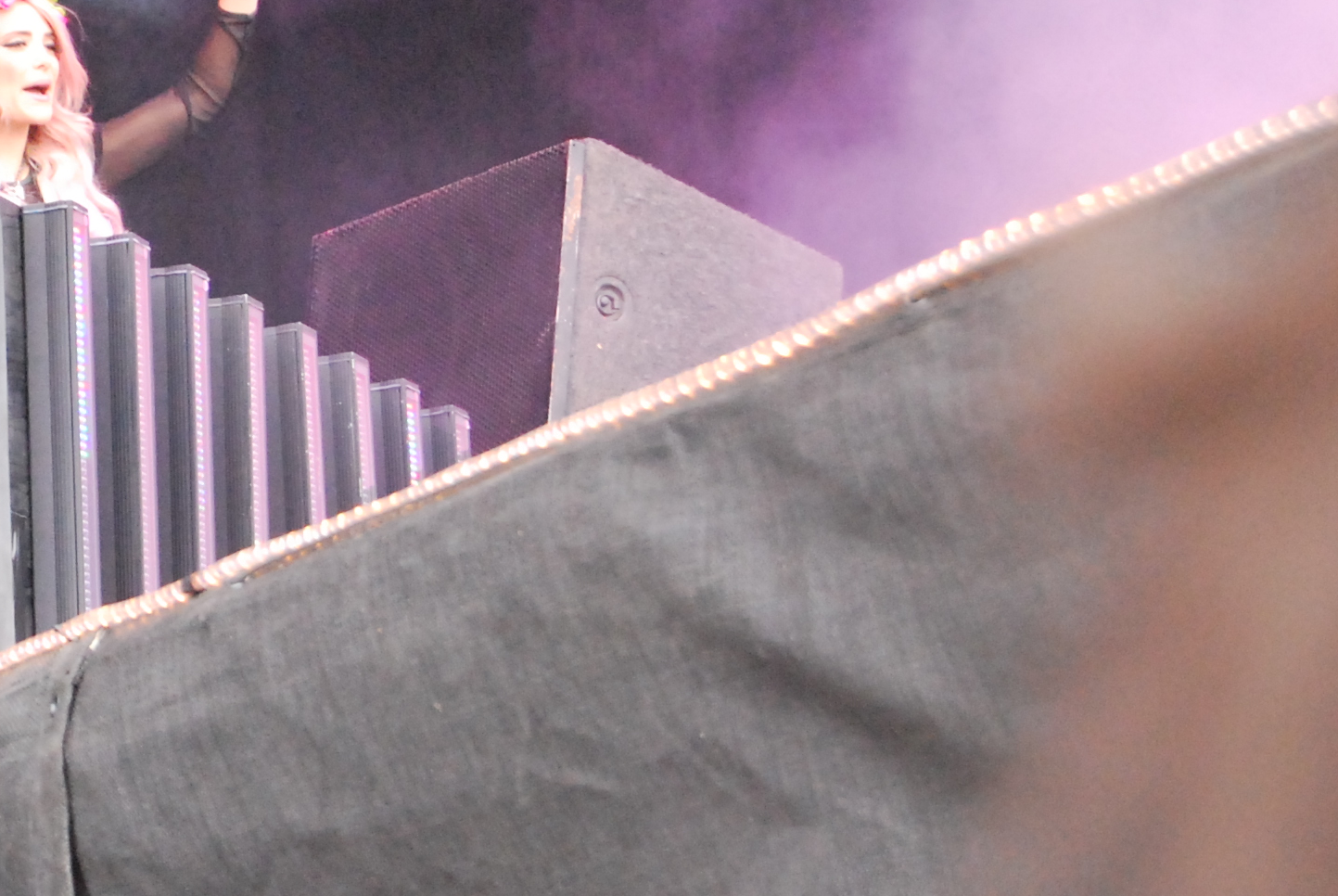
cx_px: -207
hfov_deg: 9.2
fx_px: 8236
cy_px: 224
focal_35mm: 221
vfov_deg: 6.2
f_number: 6.3
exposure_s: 1/160
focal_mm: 55
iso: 1600
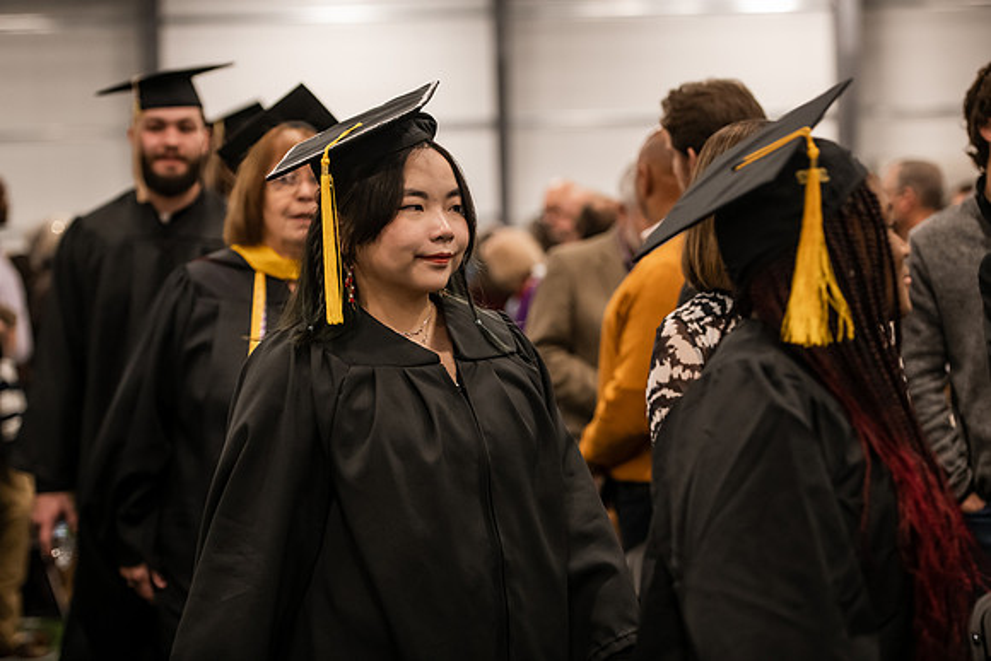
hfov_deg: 22.1
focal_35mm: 92
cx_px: 496
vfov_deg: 14.9
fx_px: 2533
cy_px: 330
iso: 2500
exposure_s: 1/200
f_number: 3.2
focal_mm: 92
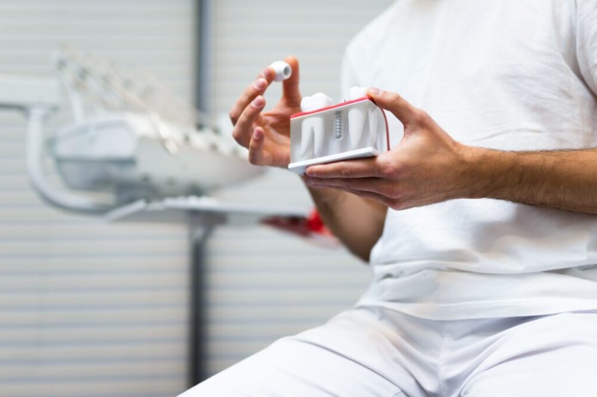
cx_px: 298
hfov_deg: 54.5
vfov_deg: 37.8
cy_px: 198
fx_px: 580
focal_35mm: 35
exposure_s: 1/200
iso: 125
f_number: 1.4
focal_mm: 35
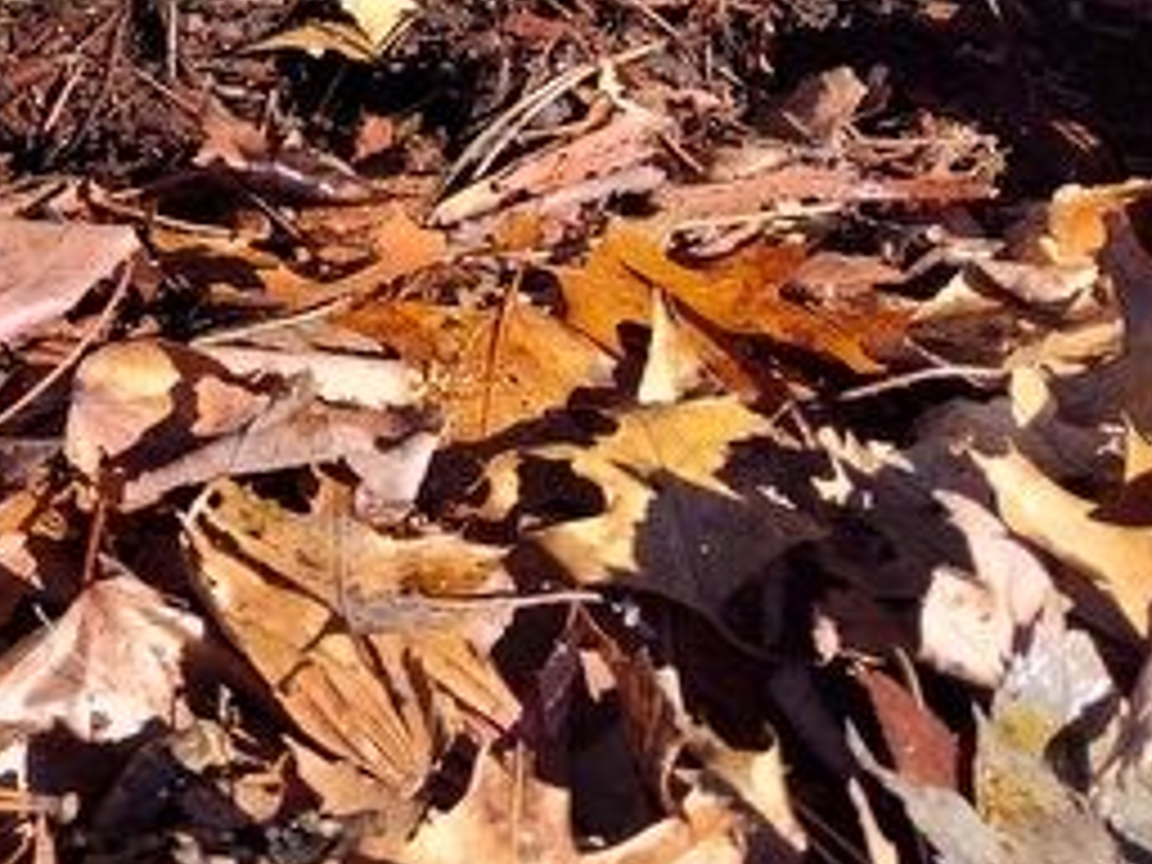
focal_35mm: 72
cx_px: -490
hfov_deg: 22.9
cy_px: -58
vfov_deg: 19.7
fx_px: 2396
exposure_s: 1/810
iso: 100
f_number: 1.8
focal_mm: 5.56
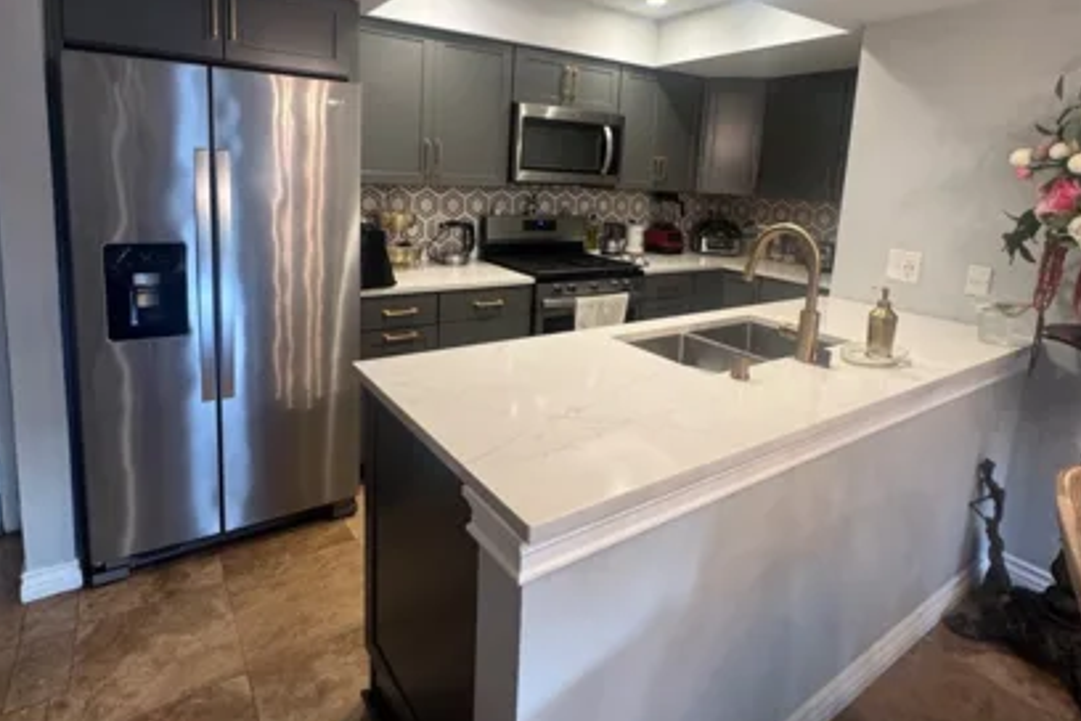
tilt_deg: -8.7
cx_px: 535
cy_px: 252
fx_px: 601
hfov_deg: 84.0
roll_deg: -3.2
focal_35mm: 20
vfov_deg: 60.7
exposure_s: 1/120
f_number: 2.2
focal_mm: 2.22
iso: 250
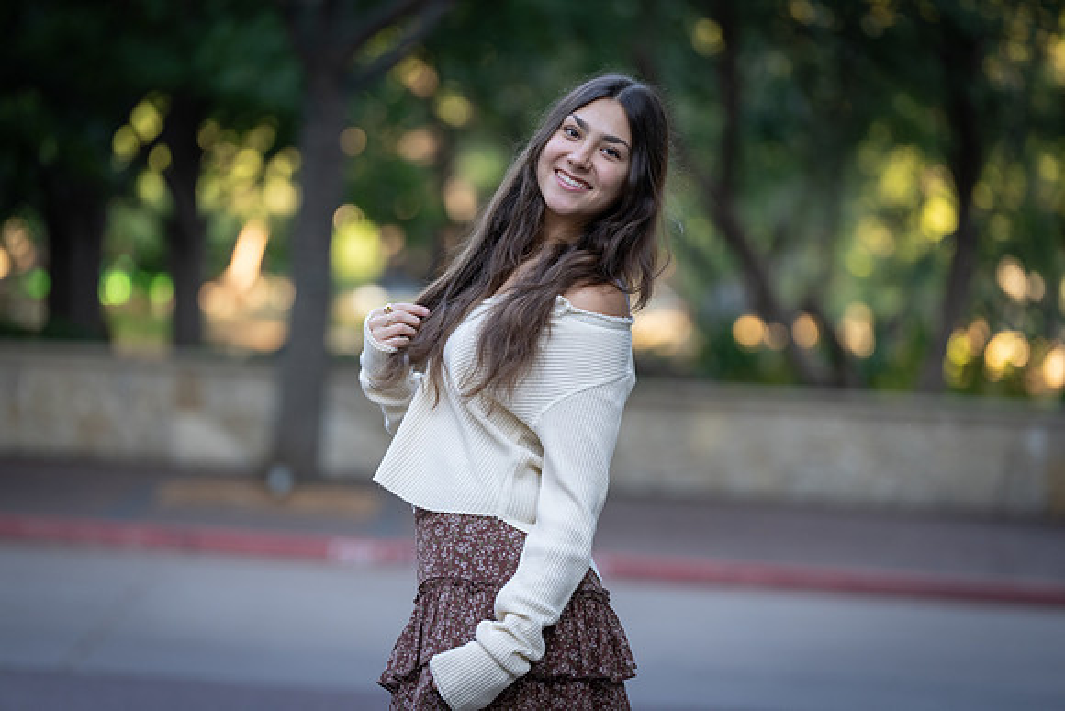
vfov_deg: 9.5
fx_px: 4261
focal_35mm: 144
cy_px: 356
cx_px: 532
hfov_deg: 14.2
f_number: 2.8
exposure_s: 1/320
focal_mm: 144
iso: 500
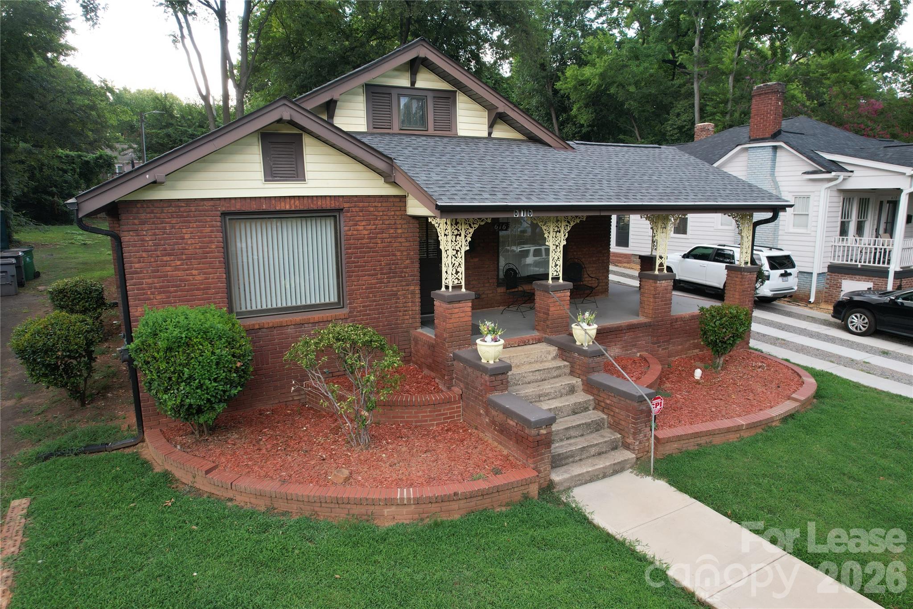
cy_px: 304
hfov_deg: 78.6
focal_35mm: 22
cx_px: 456
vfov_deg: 57.2
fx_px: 558
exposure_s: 1/60
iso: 130
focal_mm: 8.38
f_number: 2.8
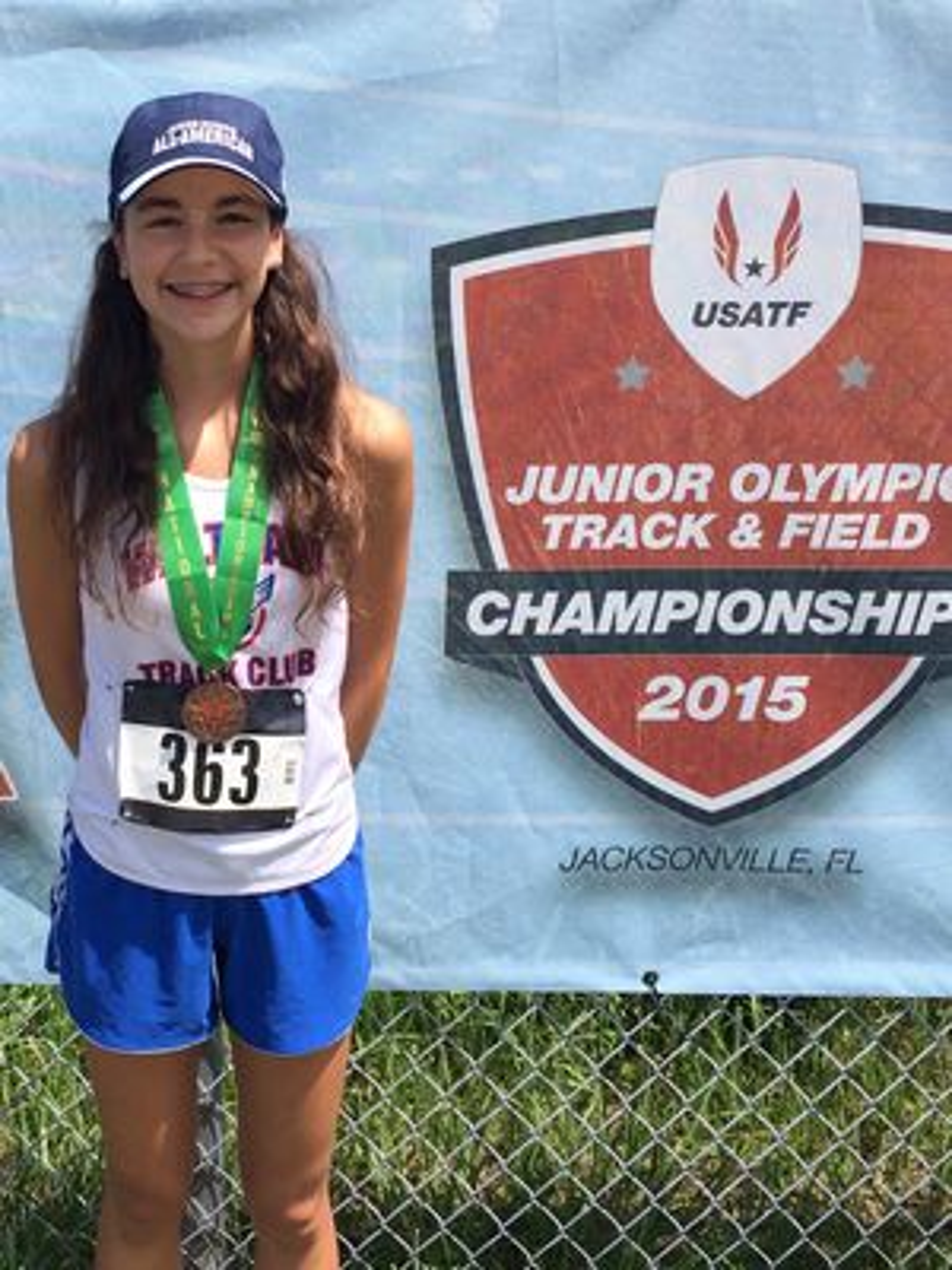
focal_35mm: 29
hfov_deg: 48.2
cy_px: 635
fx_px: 1063
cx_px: 476
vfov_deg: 61.7
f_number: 2.2
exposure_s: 1/1953
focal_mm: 4.15
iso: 32
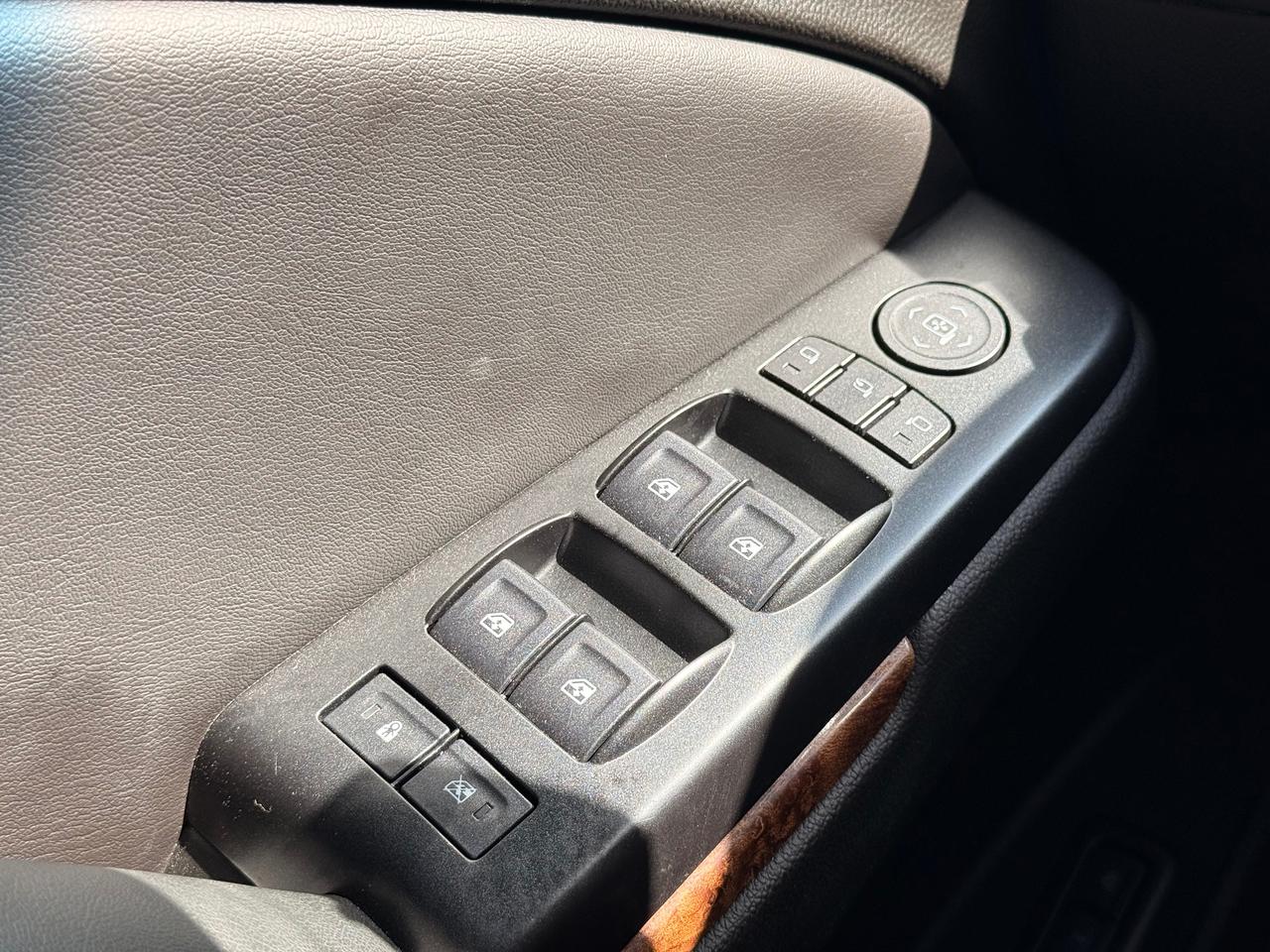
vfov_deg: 30.3
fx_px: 1761
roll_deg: +1.3
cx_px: 635
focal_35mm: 48
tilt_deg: -25.5
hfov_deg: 39.7
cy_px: 476
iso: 64
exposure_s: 1/285
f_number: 1.78
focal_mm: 6.76
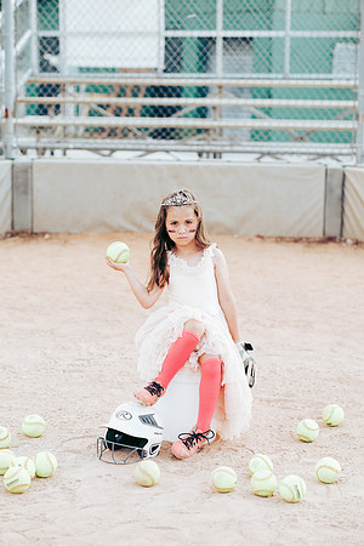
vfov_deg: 23.9
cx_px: 182
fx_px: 1289
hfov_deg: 16.1
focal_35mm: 85
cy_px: 273
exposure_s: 1/400
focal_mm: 85
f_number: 2.8
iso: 160
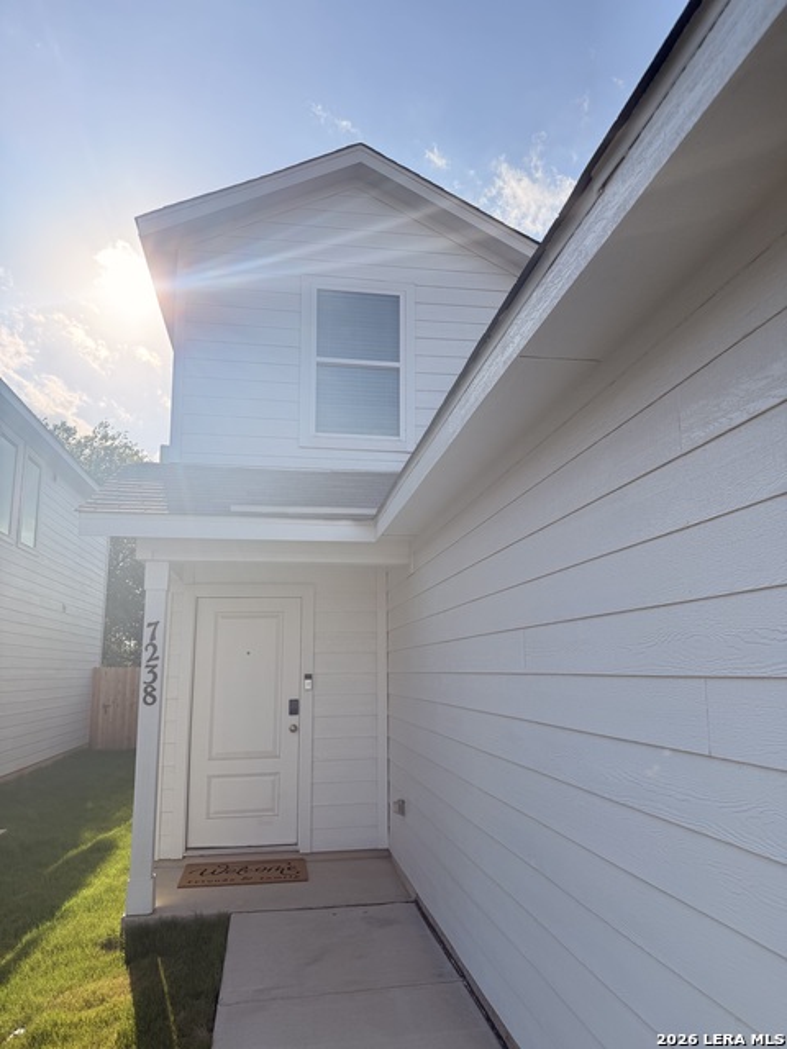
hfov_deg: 56.8
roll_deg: +1.0
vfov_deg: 71.6
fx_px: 728
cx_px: 394
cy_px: 524
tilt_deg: +10.4
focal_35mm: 24
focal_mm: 6.76
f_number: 1.78
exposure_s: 1/5319
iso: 100
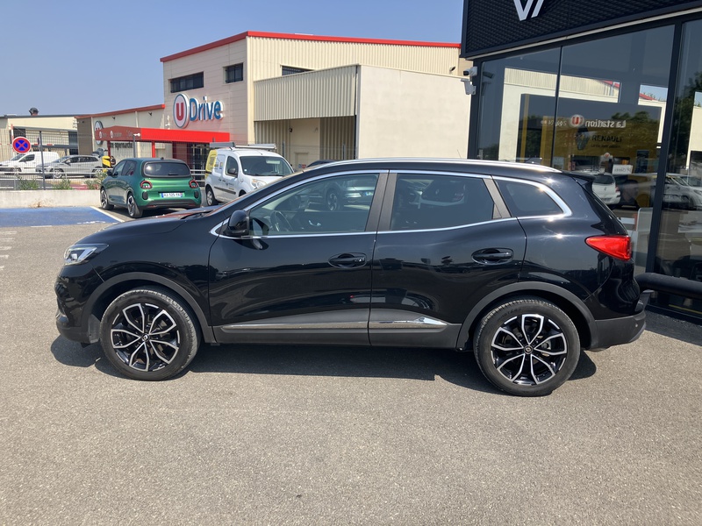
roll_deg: -0.9
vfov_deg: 49.7
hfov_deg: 63.4
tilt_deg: -7.1
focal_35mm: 28
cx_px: 351
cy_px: 263
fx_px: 568
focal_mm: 3.99
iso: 32
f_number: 1.8
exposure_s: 1/1517
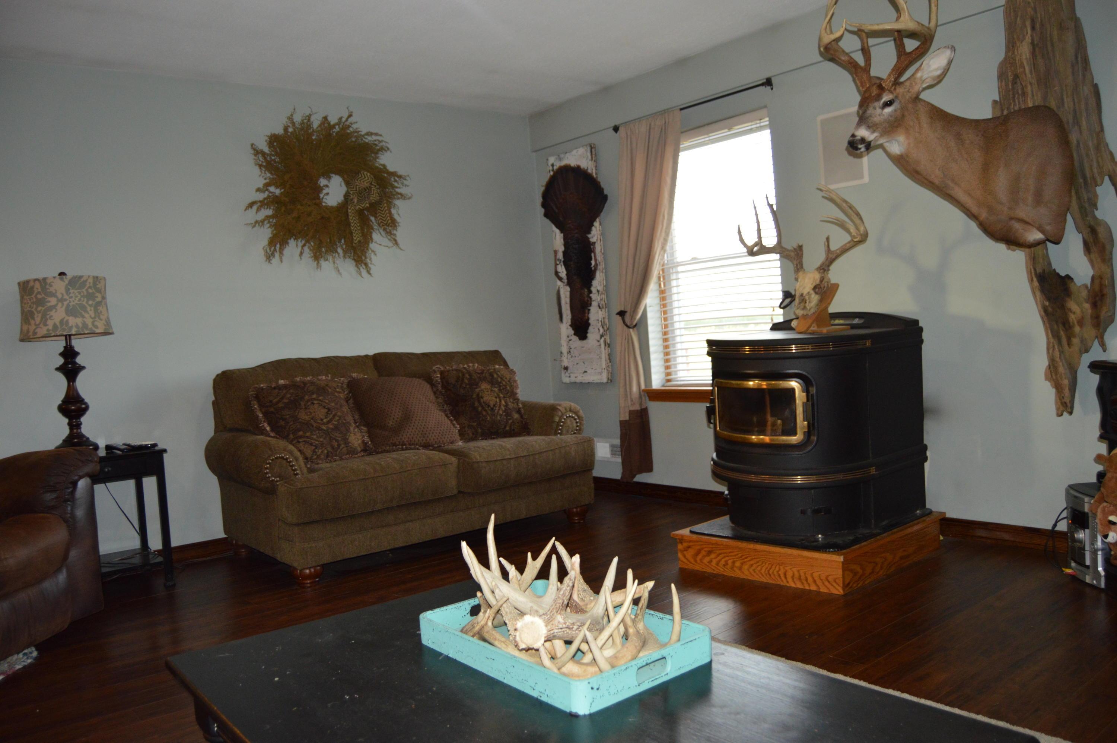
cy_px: 372
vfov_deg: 47.8
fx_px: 837
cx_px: 558
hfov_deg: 67.4
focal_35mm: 27
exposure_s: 1/60
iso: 800
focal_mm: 18
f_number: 3.5
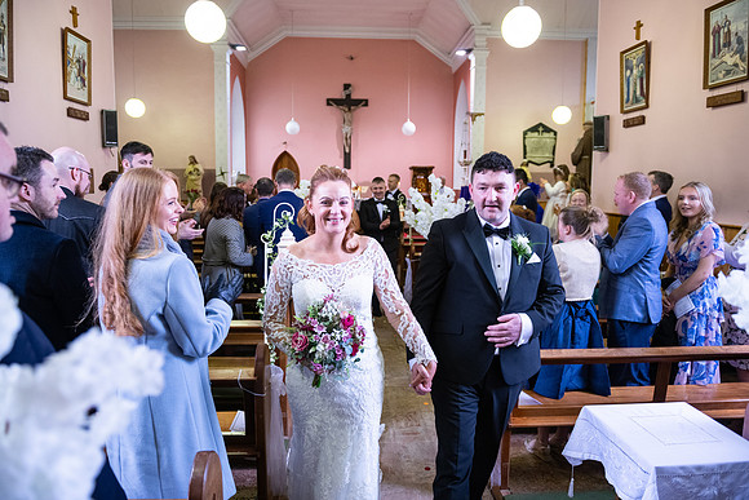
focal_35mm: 24
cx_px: 374
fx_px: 499
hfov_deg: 73.7
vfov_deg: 53.2
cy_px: 250
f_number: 3.5
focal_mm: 24
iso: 1250
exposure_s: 1/160
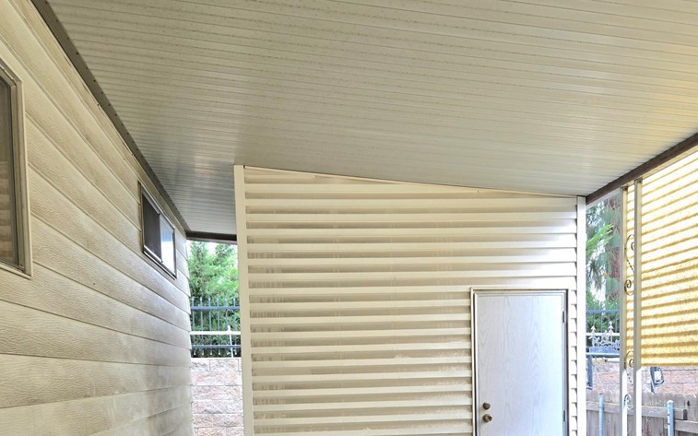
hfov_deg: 58.1
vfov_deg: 35.8
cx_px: 346
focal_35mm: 33
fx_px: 628
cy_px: 398
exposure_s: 1/182
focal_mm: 5.4
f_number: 1.8
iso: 80
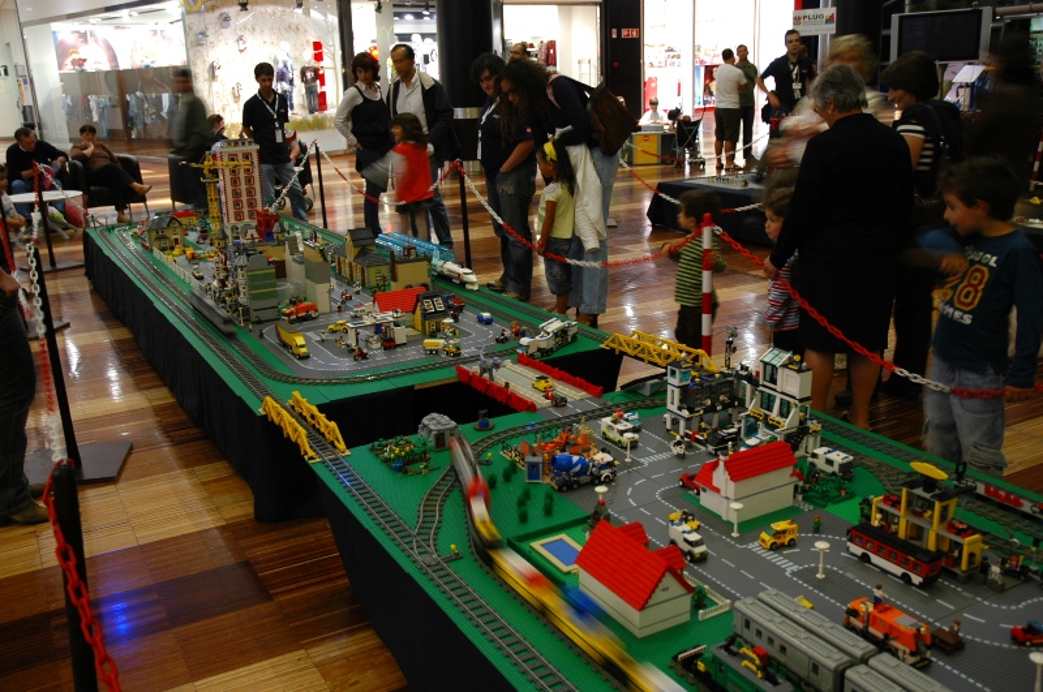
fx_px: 1042
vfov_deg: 36.8
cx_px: 522
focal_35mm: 36
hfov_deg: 53.2
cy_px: 346
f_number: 3.8
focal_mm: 24
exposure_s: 1/4
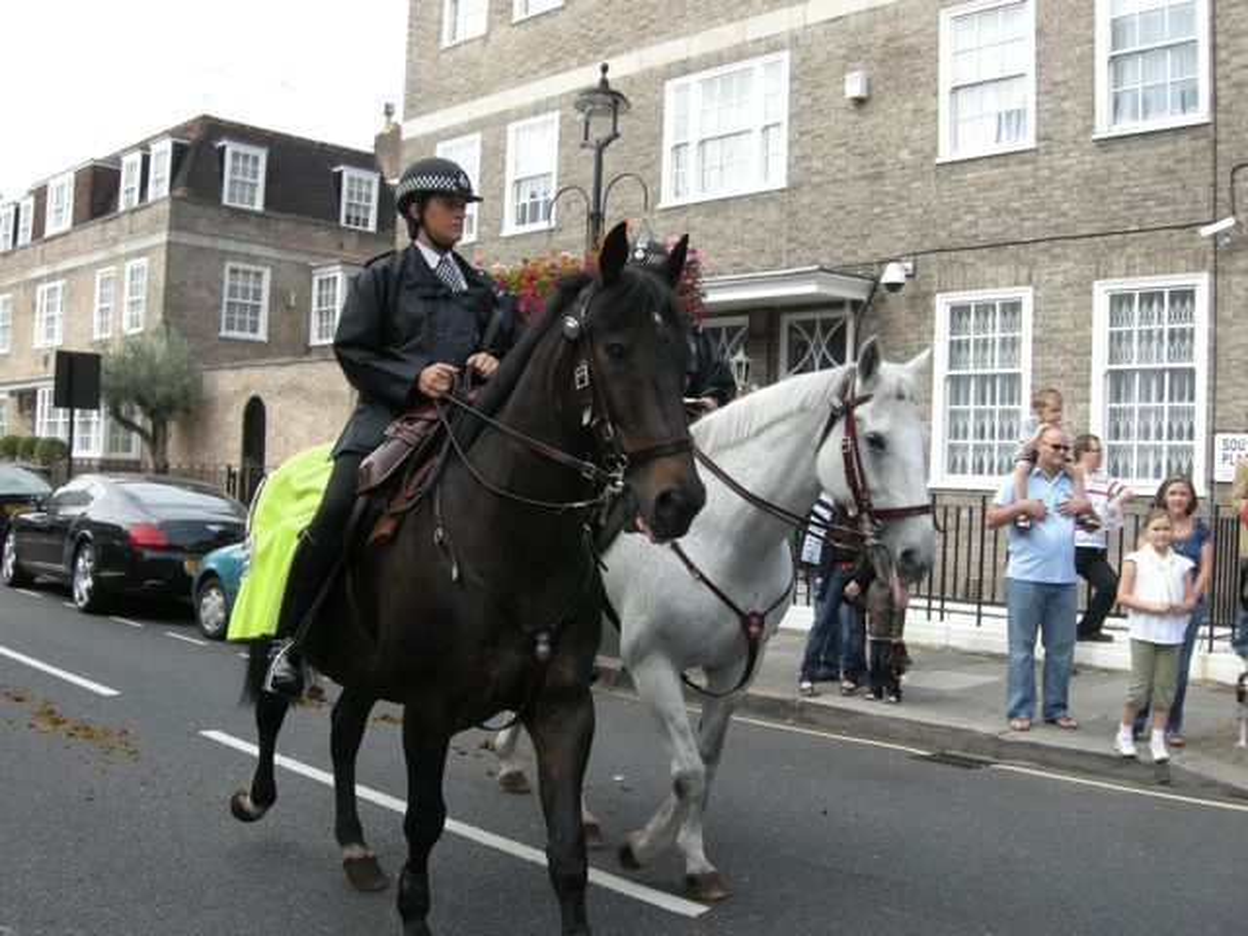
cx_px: 624
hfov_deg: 52.6
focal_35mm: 35
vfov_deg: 40.7
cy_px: 468
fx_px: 1262
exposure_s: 1/143
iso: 64
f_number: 4.3
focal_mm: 7.5
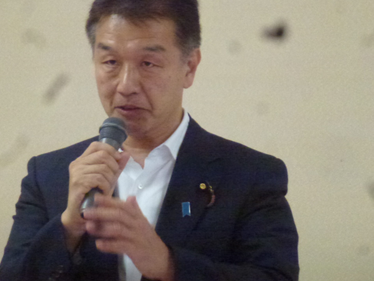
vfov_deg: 4.2
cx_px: 183
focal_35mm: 357
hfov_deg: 5.6
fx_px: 3858
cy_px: 94
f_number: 5.6
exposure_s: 1/160
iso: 1600
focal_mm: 47.7
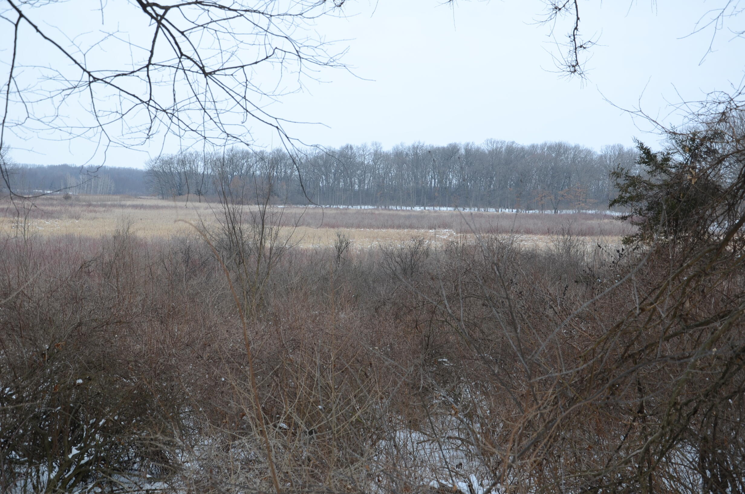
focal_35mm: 48
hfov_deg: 41.2
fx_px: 991
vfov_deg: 28.0
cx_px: 372
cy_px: 247
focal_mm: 32
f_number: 7.1
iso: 100
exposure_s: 1/200
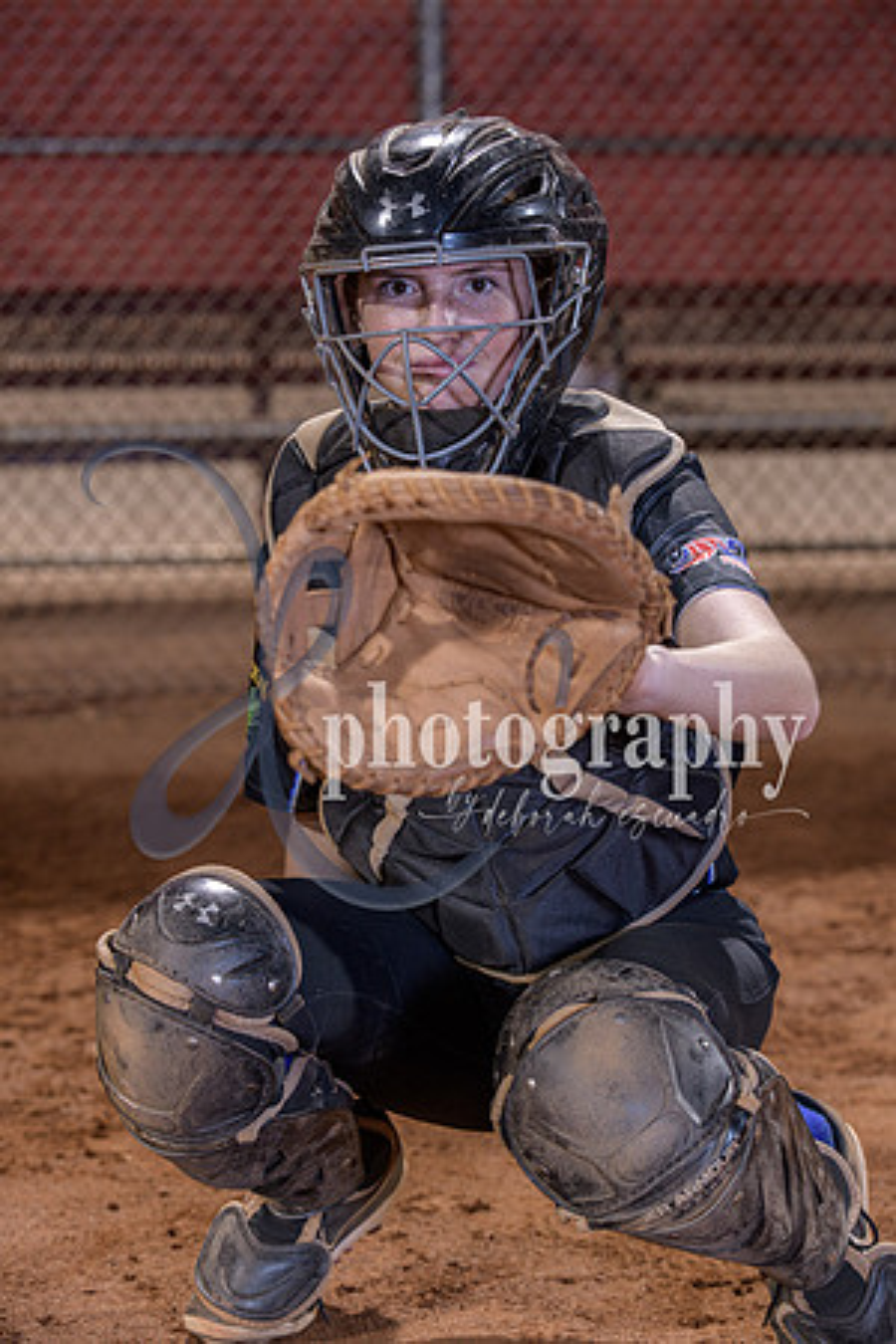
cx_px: 448
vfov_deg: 23.6
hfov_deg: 15.9
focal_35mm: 86
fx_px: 3210
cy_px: 672
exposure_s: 1/80
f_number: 5
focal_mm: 86
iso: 400
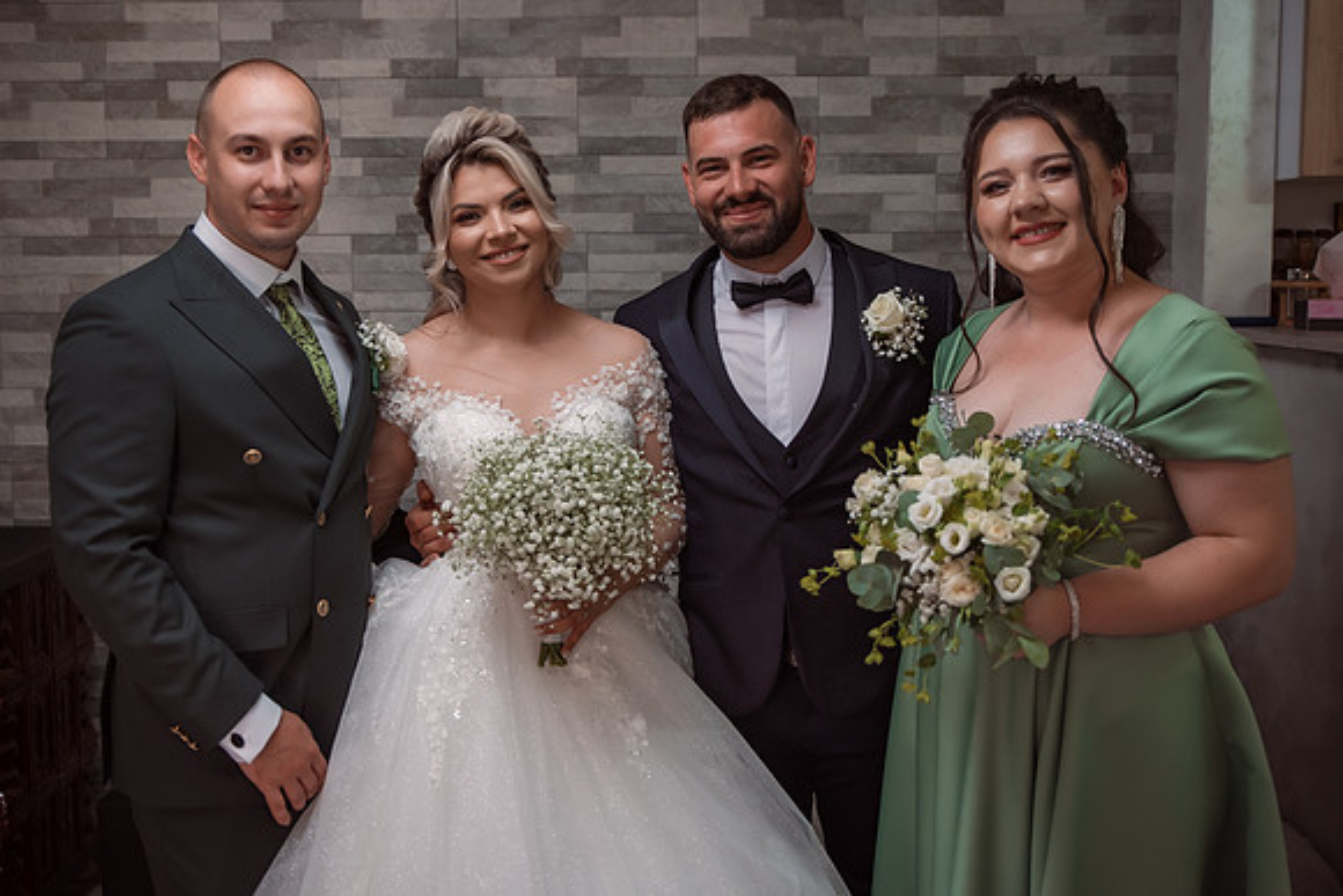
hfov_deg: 53.1
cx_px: 662
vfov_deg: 36.9
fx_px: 1343
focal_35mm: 36
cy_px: 414
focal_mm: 32
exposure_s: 1/250
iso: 1000
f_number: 2.8
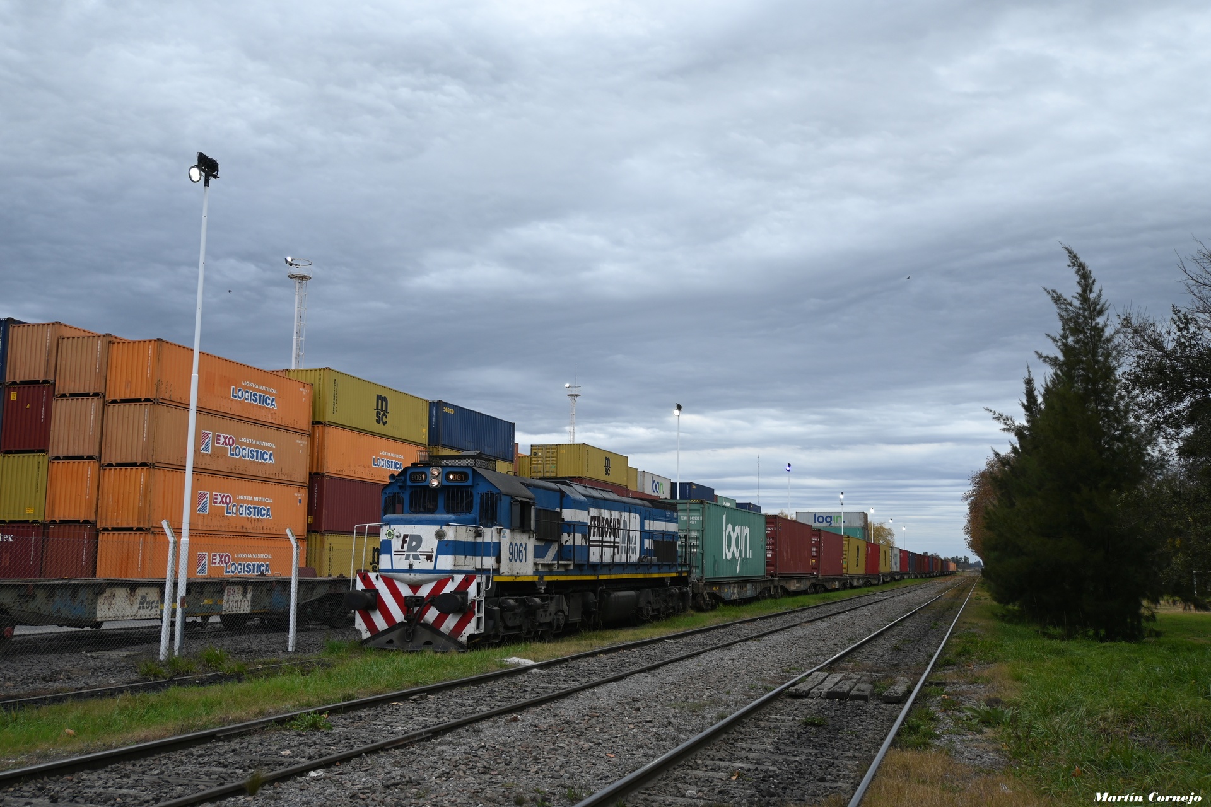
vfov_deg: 39.1
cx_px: 606
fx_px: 1135
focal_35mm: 34
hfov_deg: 56.1
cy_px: 404
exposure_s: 1/125
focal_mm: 22.5
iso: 100
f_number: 4
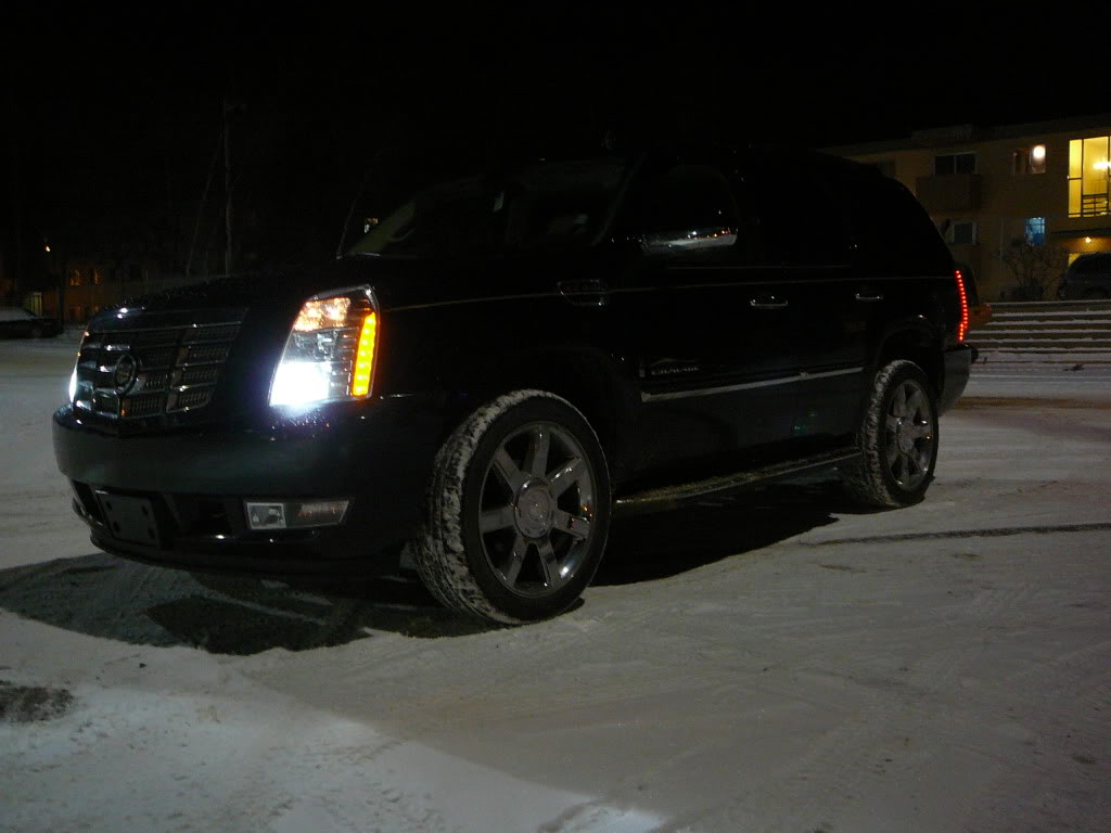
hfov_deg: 52.6
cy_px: 416
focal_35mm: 35
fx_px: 1123
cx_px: 556
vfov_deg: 40.7
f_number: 2.8
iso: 200
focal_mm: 5.2
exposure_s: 1/8
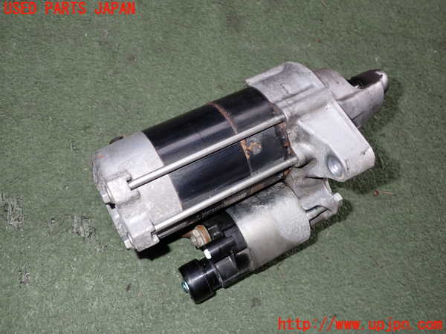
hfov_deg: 60.0
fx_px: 387
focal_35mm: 30
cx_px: 223
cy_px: 167
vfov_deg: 46.8
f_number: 6.3
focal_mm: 5.4
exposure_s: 1/30
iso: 200
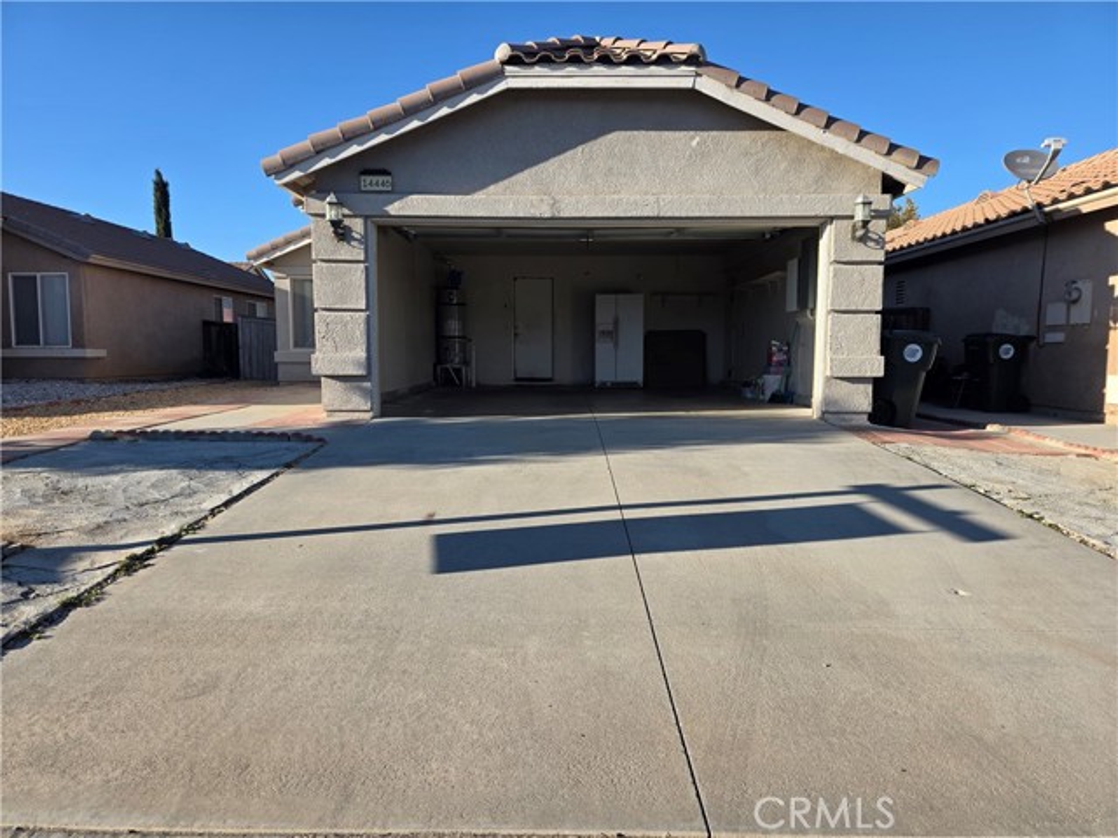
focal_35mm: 23
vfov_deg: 58.9
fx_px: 743
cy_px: 419
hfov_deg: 73.9
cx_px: 559
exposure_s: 1/3399
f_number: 1.7
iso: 80
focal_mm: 6.3
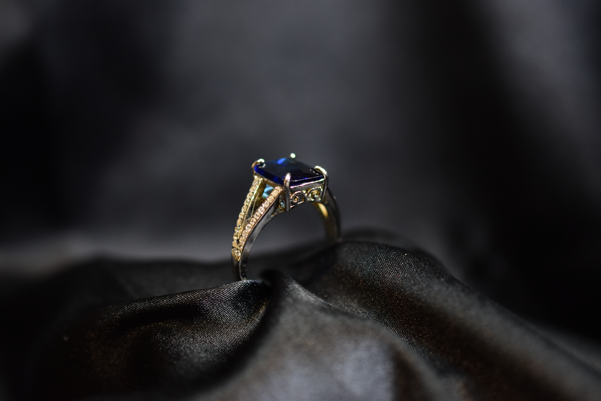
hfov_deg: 33.4
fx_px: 1002
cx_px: 300
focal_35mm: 60
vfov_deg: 22.6
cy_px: 200
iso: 800
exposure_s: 1/100
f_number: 3.2
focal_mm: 40
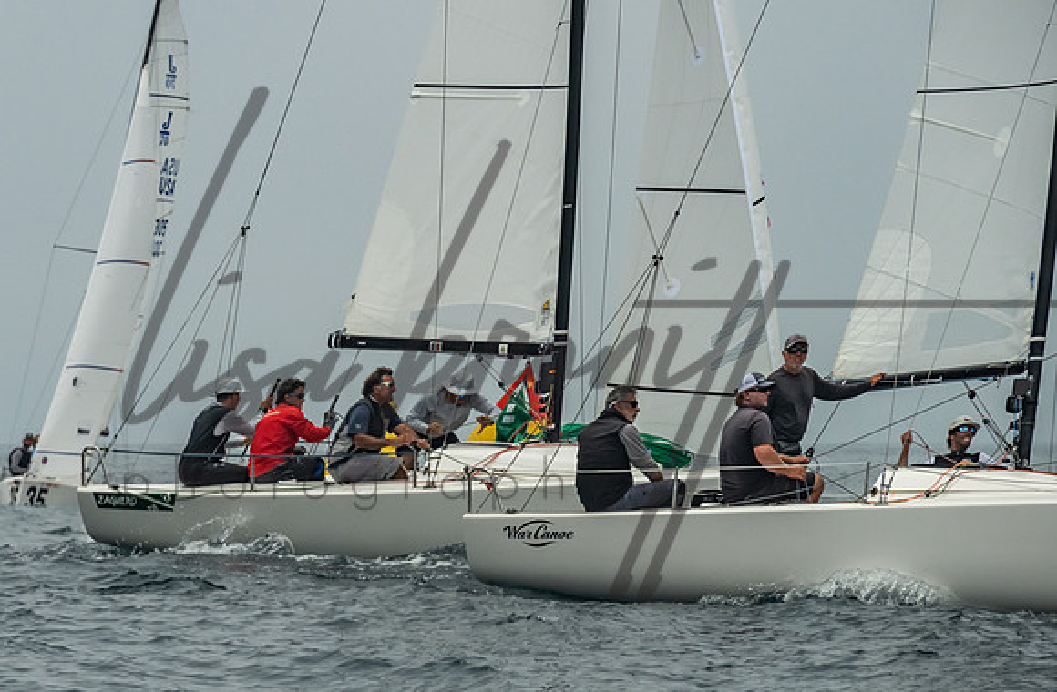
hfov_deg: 7.7
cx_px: 360
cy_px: 355
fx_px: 7864
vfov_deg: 5.0
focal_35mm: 269
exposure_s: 1/3200
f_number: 9
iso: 800
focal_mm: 200
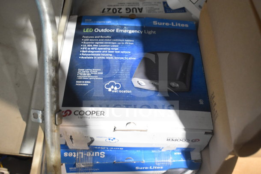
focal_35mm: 40
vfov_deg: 33.0
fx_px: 294
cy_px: 87
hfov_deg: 47.9
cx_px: 130
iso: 2000
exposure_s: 1/40
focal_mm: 27
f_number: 4
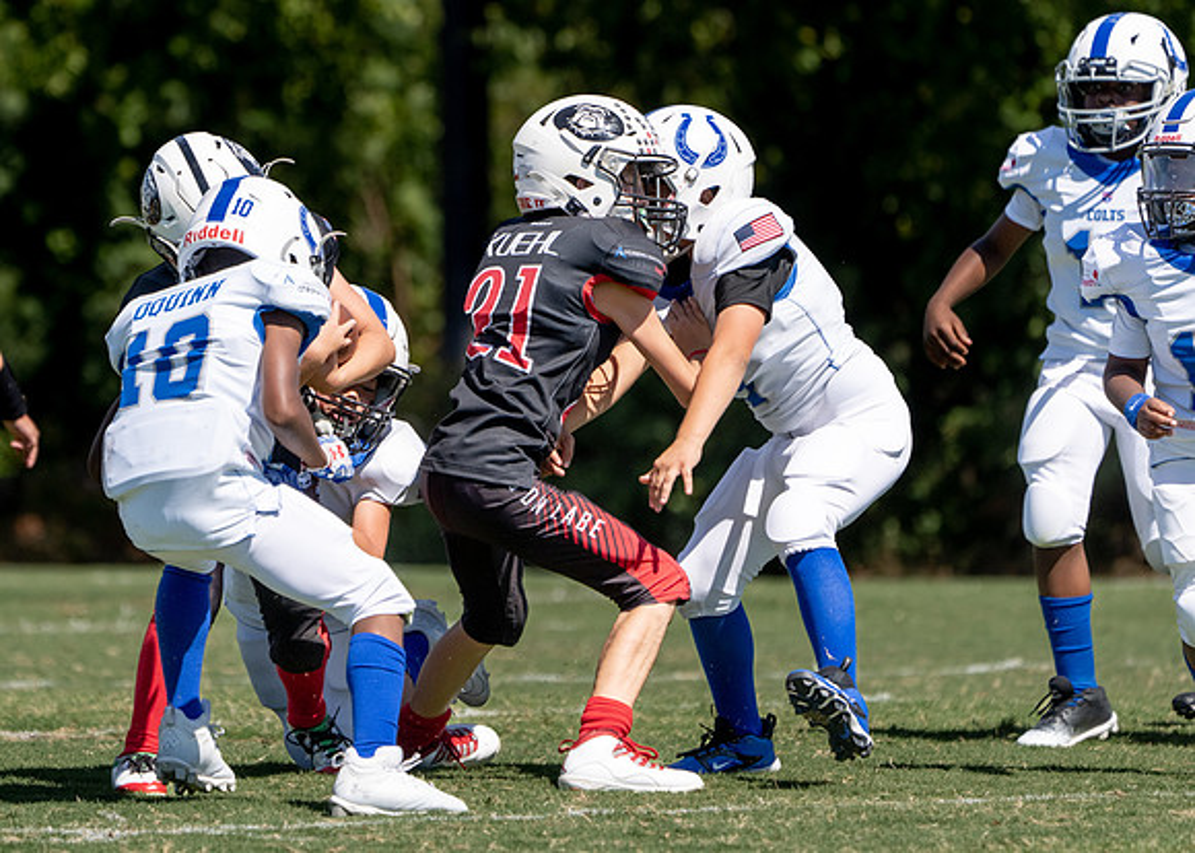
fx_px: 14551
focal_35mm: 429
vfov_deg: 3.4
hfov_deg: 4.7
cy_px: 353
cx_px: 445
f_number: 5.6
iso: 320
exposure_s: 1/2000
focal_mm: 306
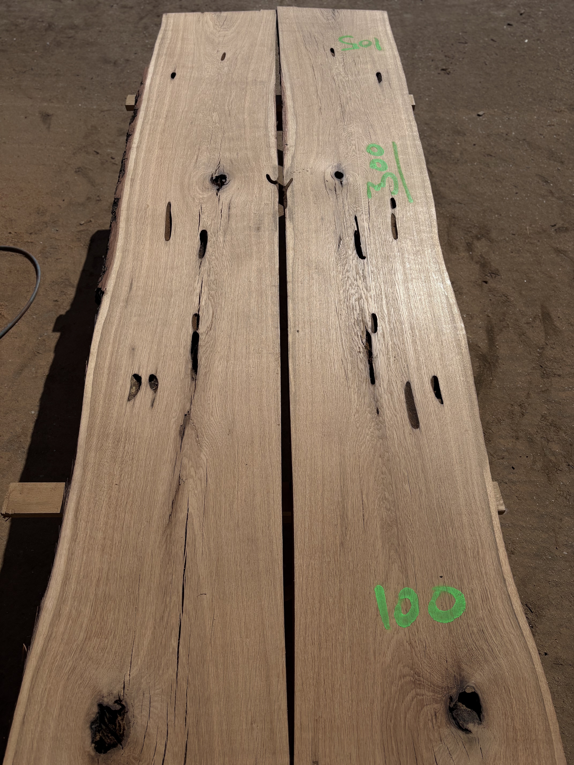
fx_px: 575
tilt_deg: -54.6
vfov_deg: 67.3
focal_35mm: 26
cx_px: 287
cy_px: 382
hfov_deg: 53.1
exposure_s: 1/14493
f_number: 1.6
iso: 40
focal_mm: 5.96
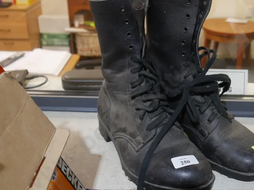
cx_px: 151
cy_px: 96
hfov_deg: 41.9
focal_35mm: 45
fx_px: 330
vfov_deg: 32.2
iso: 1000
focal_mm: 18
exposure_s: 1/60
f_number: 4
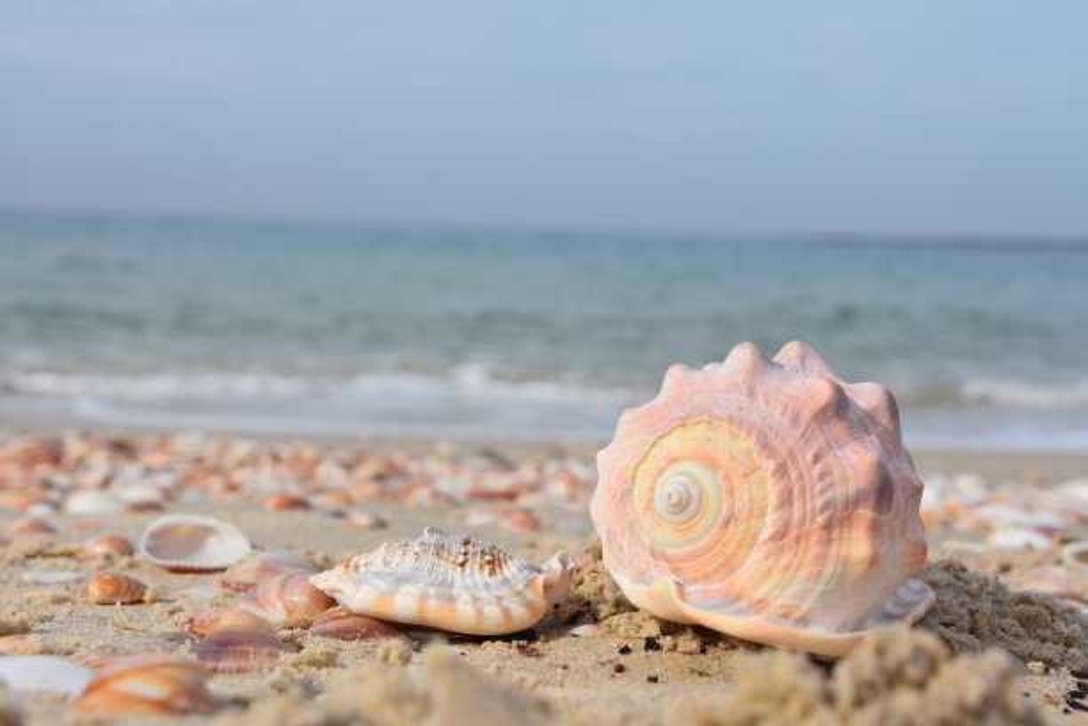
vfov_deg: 25.8
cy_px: 363
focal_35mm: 52
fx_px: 1587
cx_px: 544
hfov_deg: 37.9
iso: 125
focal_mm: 35
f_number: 8
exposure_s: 1/500
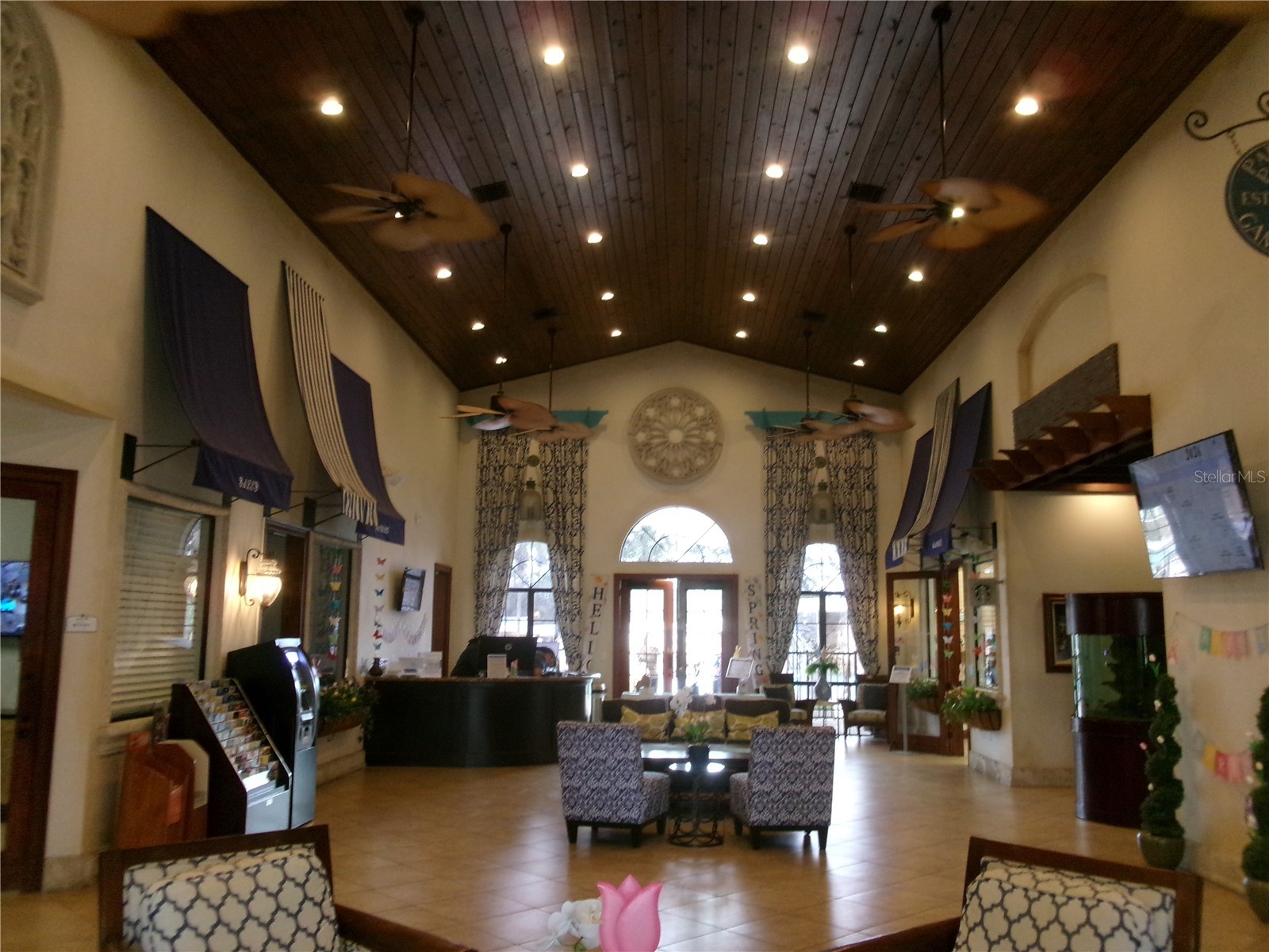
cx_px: 634
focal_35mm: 28
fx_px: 1026
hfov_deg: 63.4
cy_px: 476
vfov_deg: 49.7
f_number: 3.9
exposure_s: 1/34
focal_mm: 5.1
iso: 400
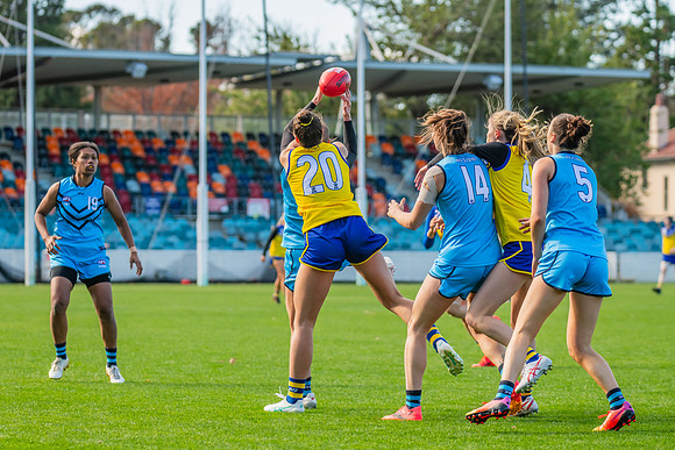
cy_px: 225
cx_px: 324
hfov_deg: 11.5
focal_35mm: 179
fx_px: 3363
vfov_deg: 7.7
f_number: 5
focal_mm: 170
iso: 800
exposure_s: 1/1250
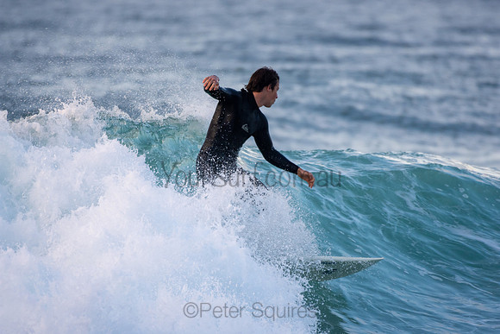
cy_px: 167
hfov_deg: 2.7
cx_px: 250
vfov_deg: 1.8
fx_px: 10419
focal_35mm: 750
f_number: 5.6
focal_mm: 500
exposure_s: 1/500
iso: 560
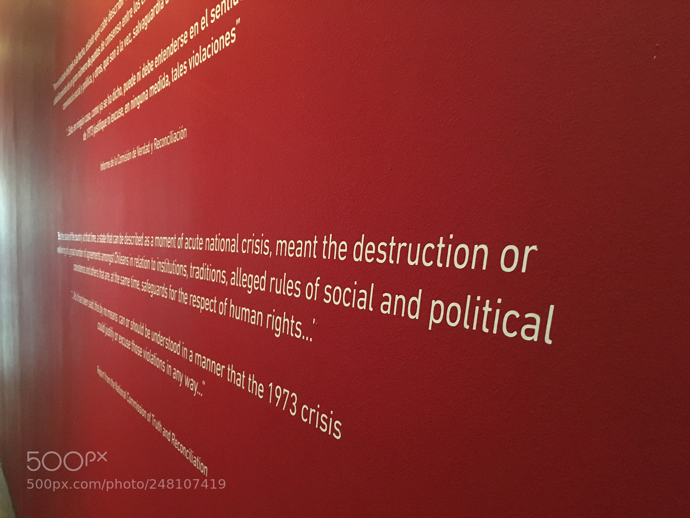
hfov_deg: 61.7
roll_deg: +0.0
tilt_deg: -2.3
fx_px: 578
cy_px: 259
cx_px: 345
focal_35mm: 29
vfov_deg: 48.2
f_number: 2.2
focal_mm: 4.15
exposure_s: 1/17
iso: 400
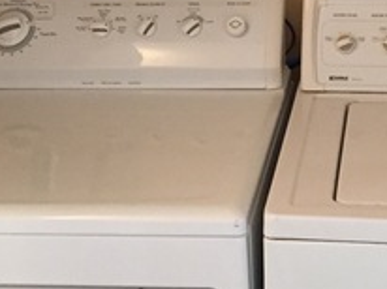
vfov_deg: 15.2
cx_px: 303
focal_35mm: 94
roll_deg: +0.5
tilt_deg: -13.9
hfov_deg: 20.7
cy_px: -39
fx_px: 1050
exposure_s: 1/30
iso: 250
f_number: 2.2
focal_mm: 4.15
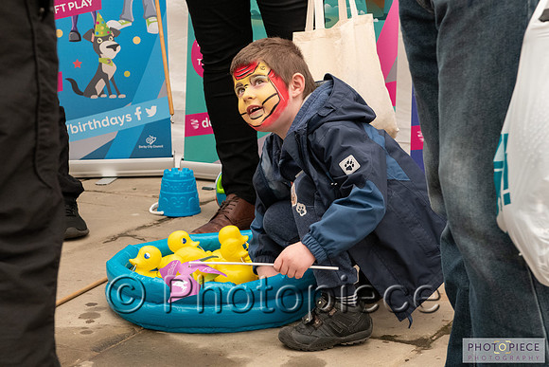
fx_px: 1313
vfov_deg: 15.9
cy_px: 141
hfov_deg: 23.6
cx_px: 273
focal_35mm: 86
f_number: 8
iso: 2200
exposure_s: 1/320
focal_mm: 70
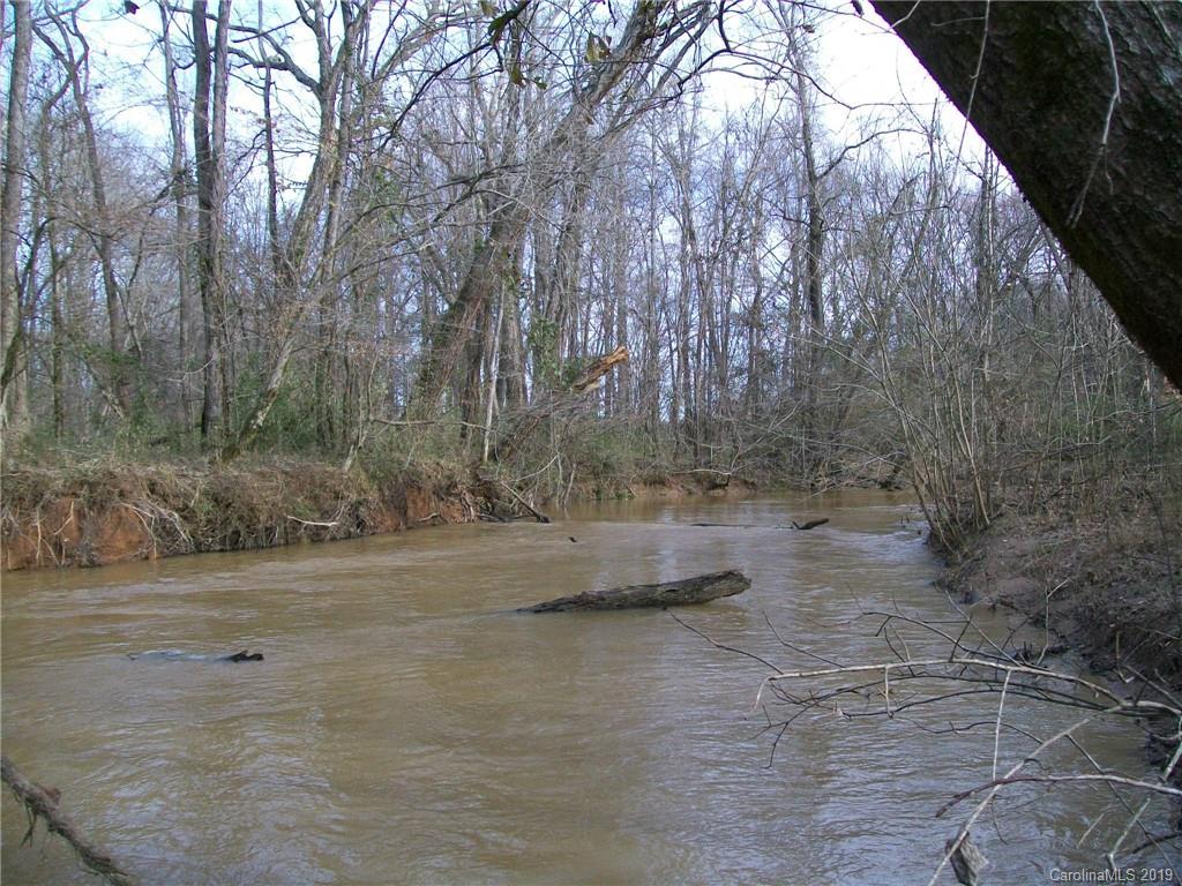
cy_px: 443
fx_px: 1229
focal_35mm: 36
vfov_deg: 39.7
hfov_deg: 51.4
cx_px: 591
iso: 64
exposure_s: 1/200
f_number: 2.7
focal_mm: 6
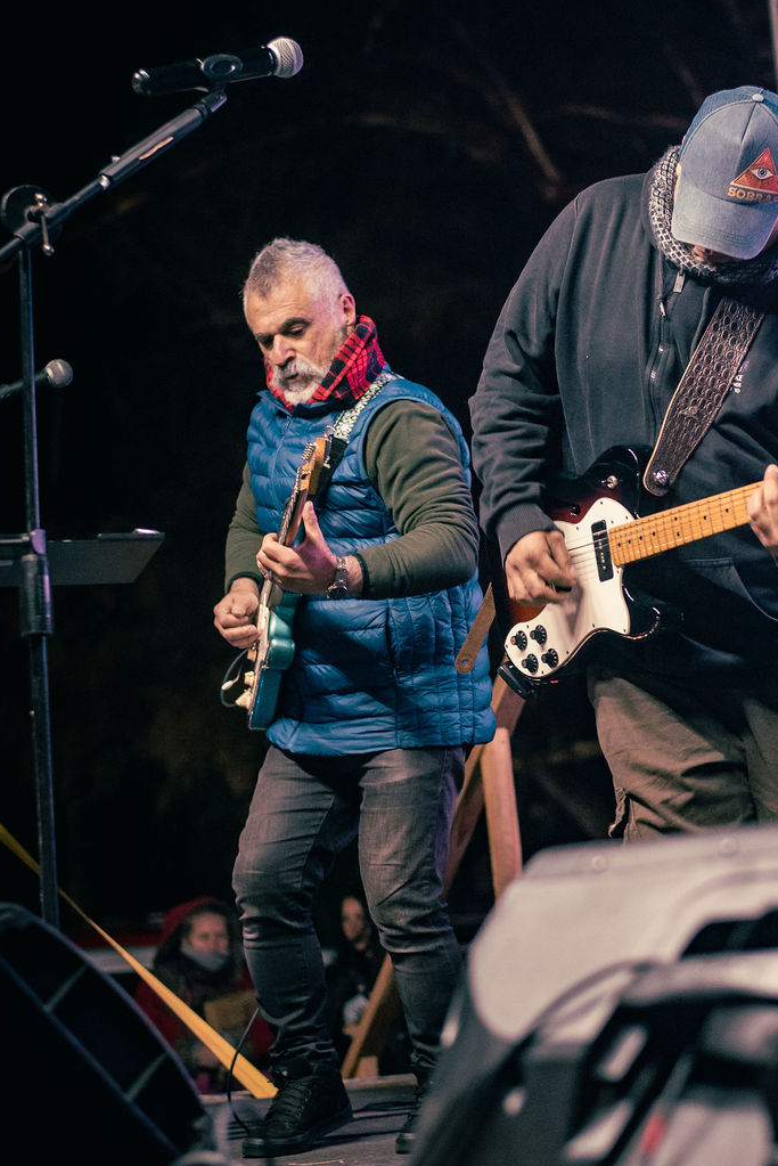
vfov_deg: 27.0
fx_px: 2429
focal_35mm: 75
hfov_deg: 18.1
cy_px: 595
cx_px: 558
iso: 2000
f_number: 2.5
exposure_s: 1/200
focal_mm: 50
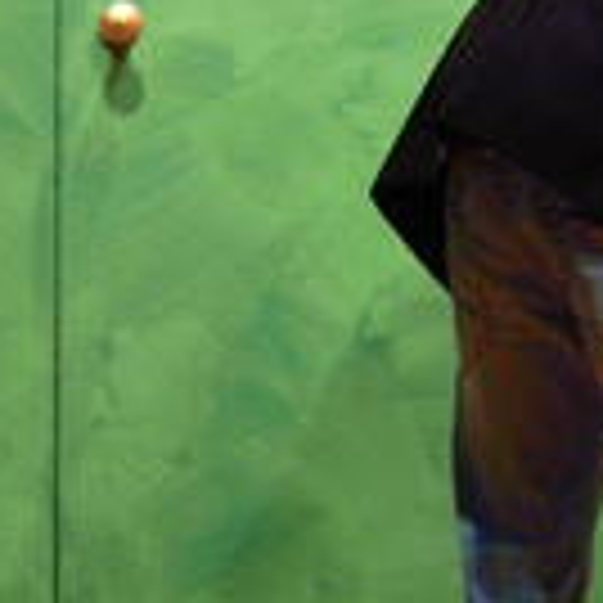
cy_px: 284
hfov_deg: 7.7
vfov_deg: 7.8
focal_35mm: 224
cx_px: 720
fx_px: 4415
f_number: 3.2
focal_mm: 15.2
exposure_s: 1/15
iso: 200
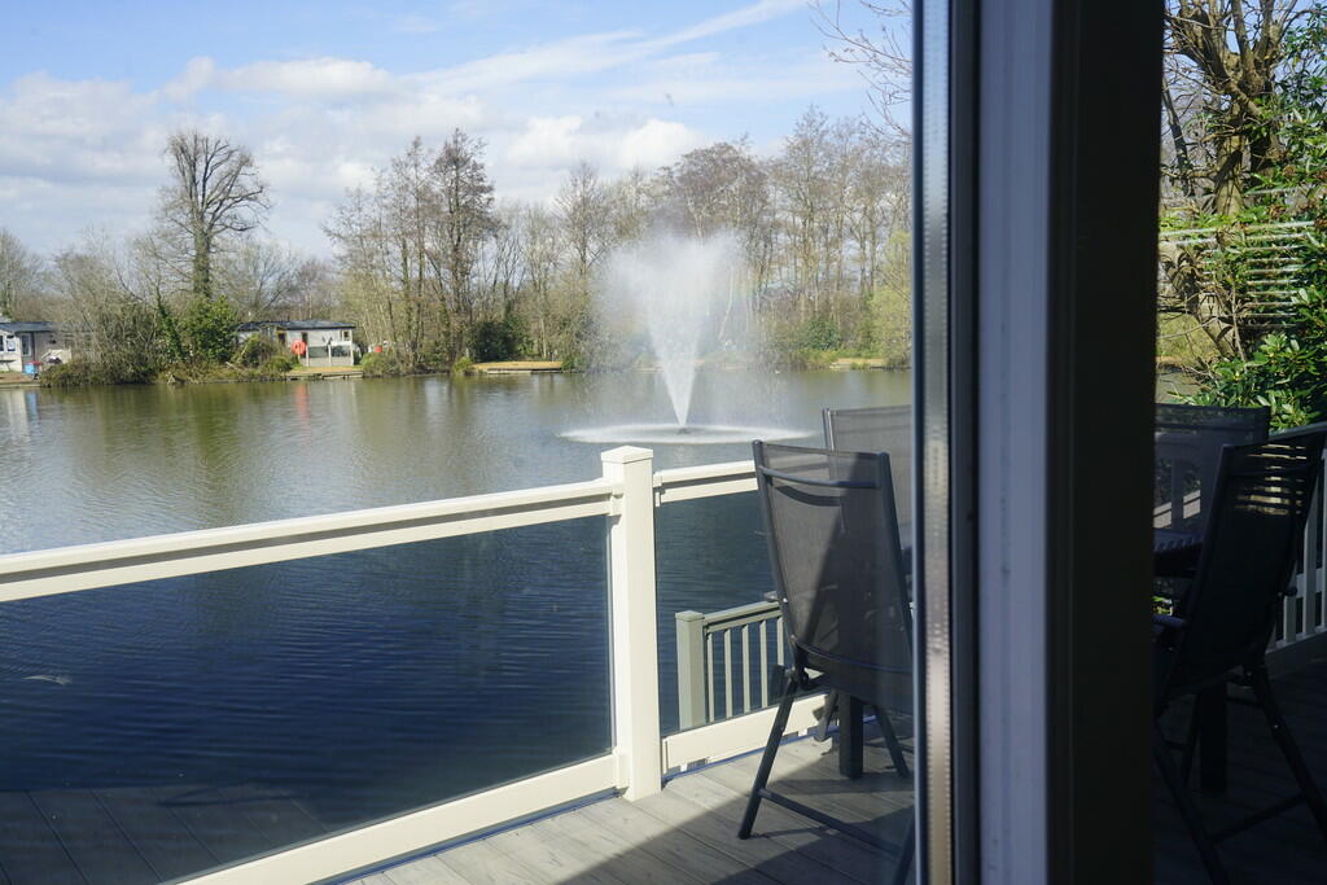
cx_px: 664
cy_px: 442
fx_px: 1290
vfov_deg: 37.9
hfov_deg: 54.4
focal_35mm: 35
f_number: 10
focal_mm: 35
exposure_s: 1/80
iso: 100
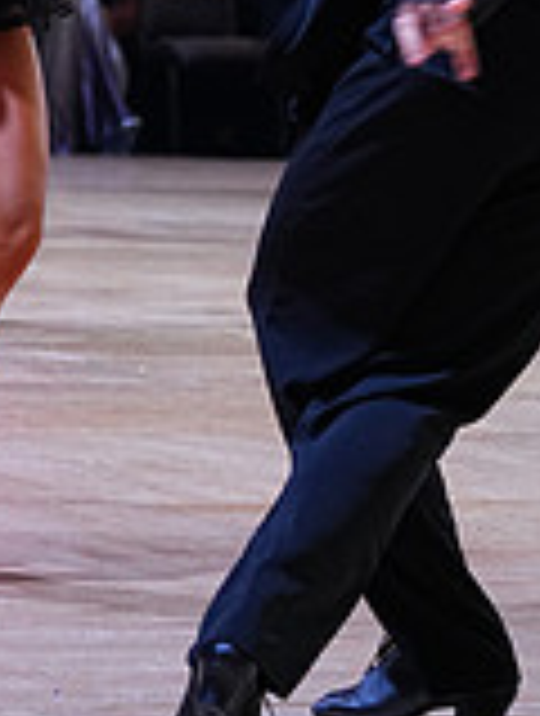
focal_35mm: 301
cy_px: -225
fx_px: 6236
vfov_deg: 6.5
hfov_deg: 5.0
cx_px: 88
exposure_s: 1/400
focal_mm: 86
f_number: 4
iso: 1250
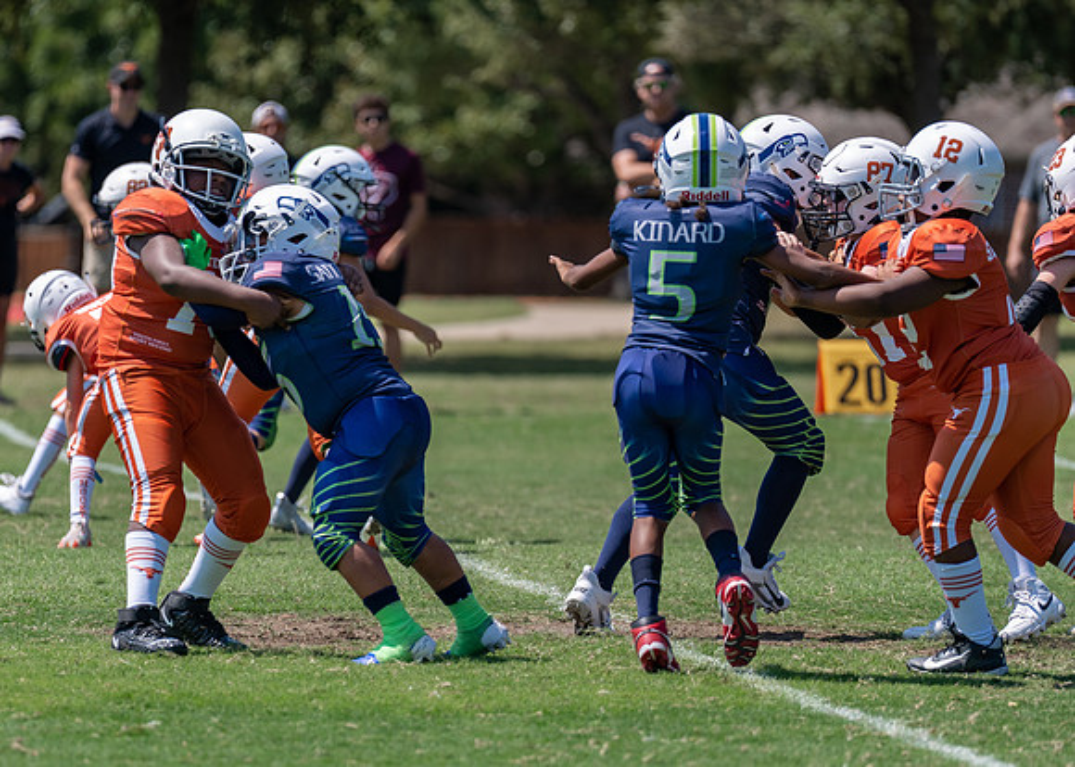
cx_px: 467
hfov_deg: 6.4
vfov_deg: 4.6
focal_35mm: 316
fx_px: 9644
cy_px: 493
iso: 100
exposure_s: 1/1600
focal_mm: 200
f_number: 3.2
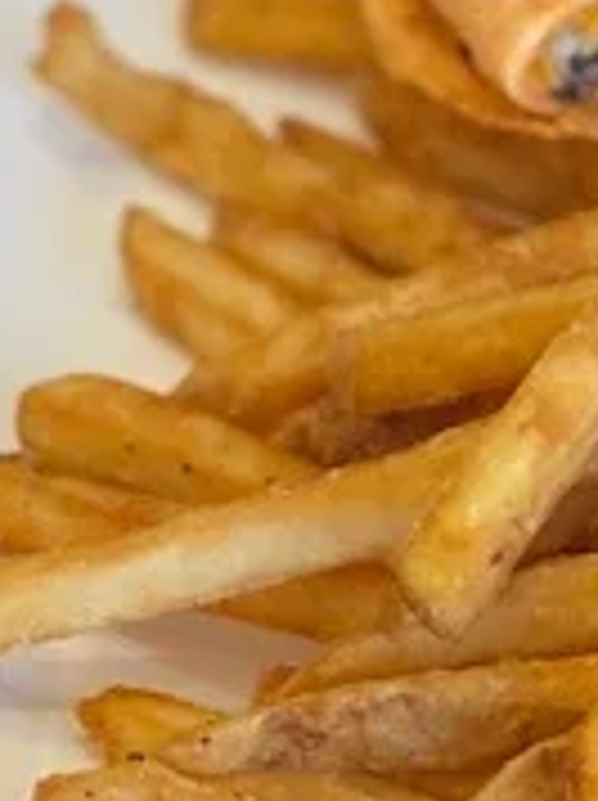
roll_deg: +1.7
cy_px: 212
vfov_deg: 10.6
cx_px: 805
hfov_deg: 7.8
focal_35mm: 187
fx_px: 4318
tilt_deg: -38.0
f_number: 2
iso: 200
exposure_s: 1/120
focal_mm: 6
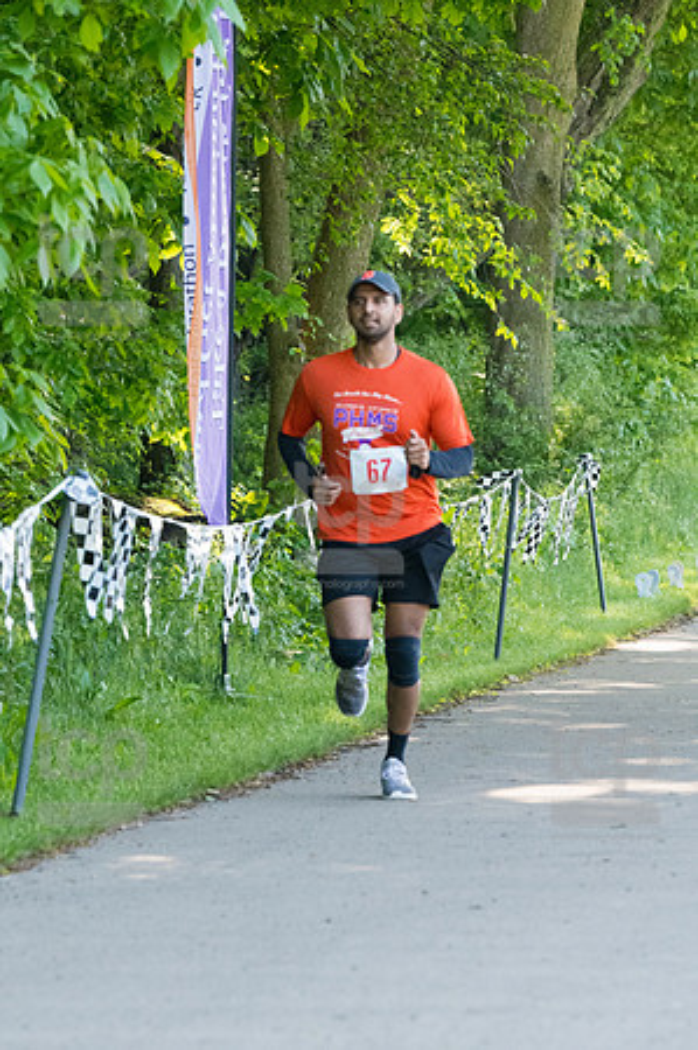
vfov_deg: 8.1
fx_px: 7433
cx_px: 349
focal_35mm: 255
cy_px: 525
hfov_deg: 5.4
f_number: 5.6
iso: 3200
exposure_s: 1/1250
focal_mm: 170
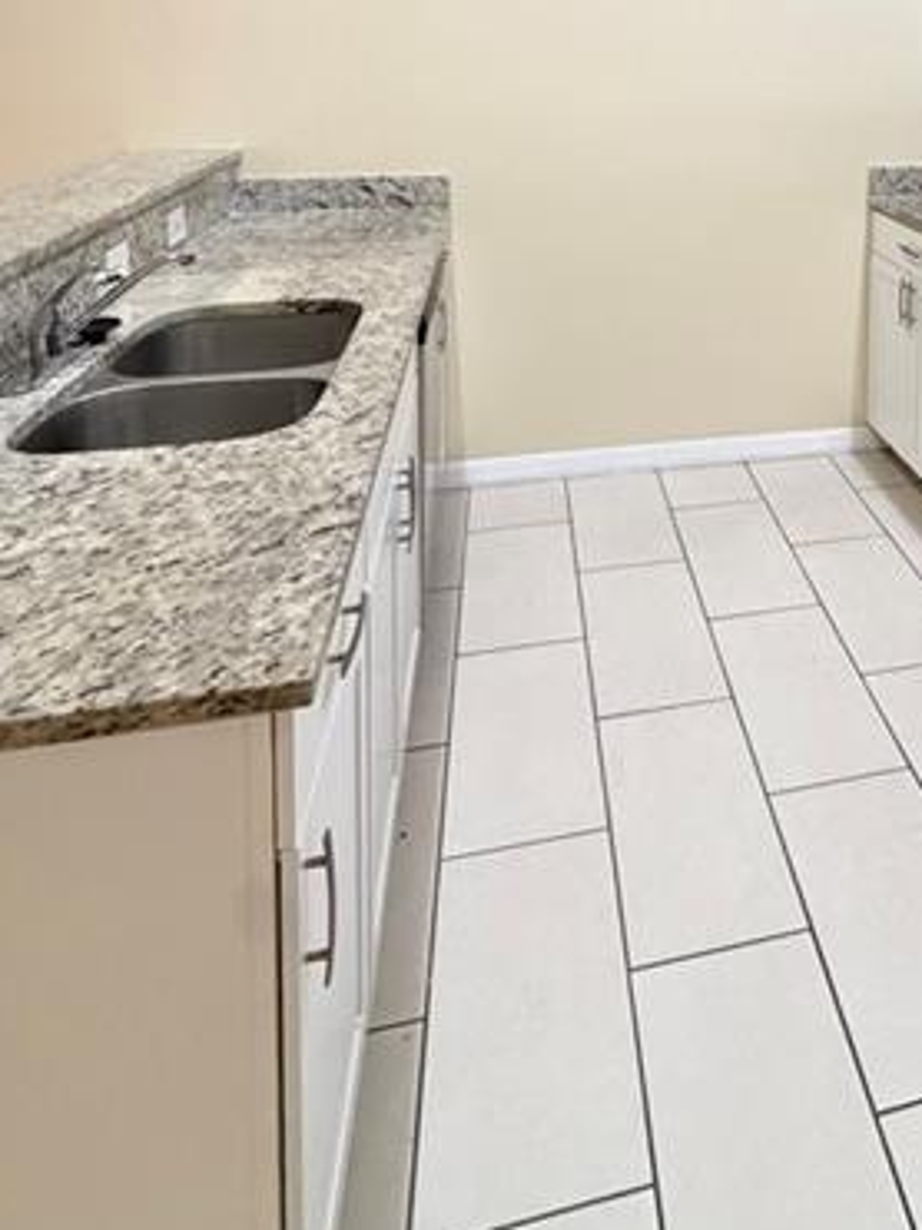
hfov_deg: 44.9
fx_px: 1030
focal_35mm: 29
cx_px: 786
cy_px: 103
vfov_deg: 53.3
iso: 800
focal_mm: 2.22
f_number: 2.2
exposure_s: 1/60
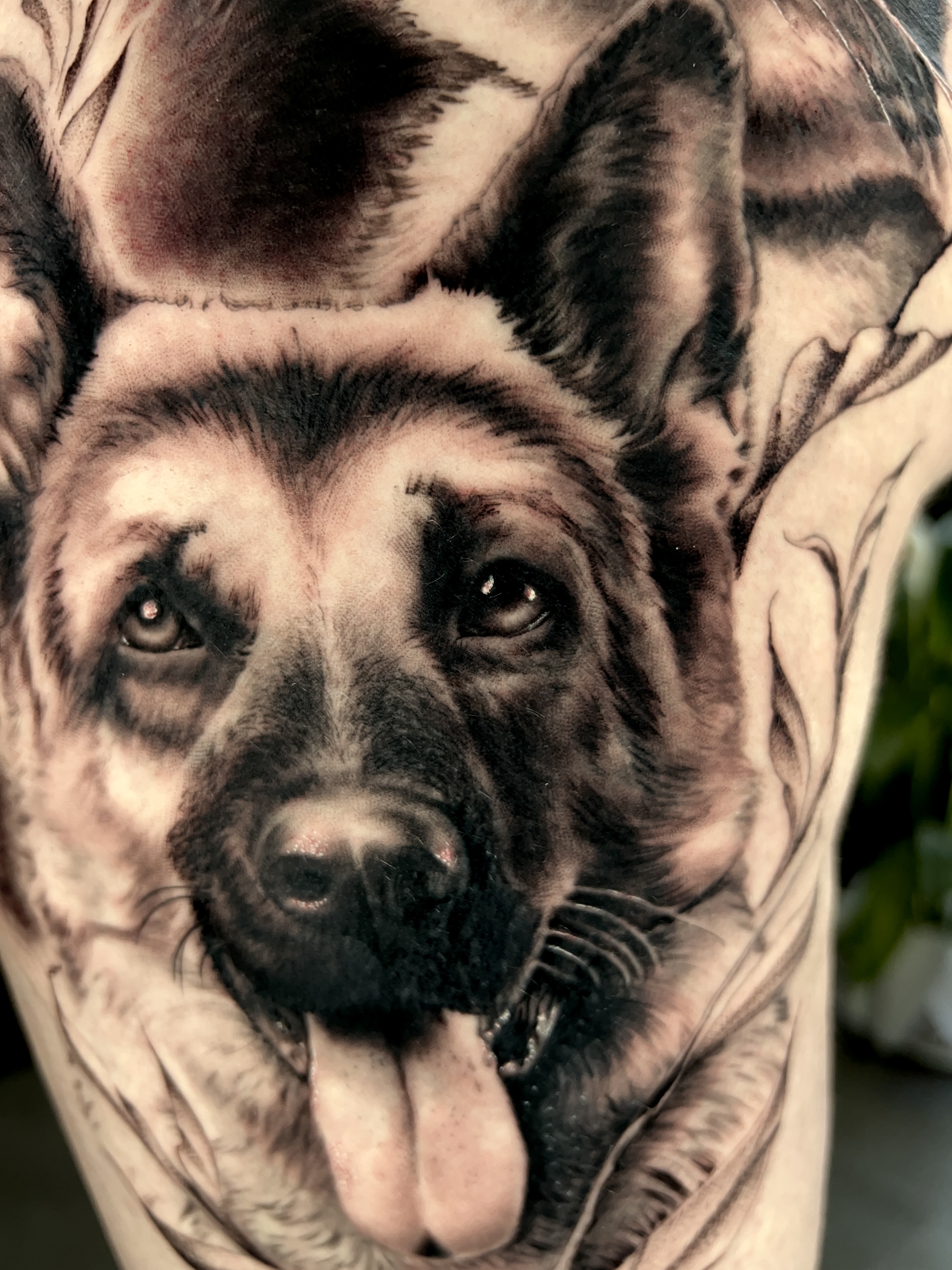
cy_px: 635
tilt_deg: -4.4
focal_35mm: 26
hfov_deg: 53.1
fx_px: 953
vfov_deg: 67.3
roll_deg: +2.8
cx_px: 476
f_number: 1.5
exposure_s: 1/60
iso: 160
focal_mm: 5.7
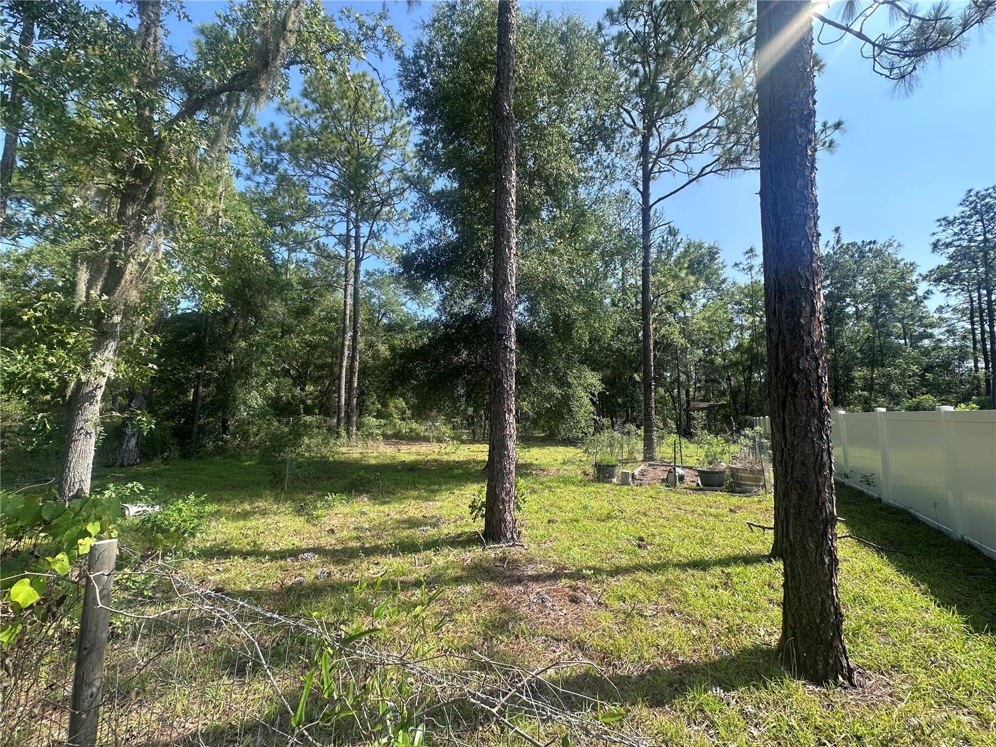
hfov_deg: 102.1
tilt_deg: +7.8
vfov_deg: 85.7
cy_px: 374
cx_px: 498
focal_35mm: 14
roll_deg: -1.4
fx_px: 403
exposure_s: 1/658
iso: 40
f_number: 2.2
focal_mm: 2.22
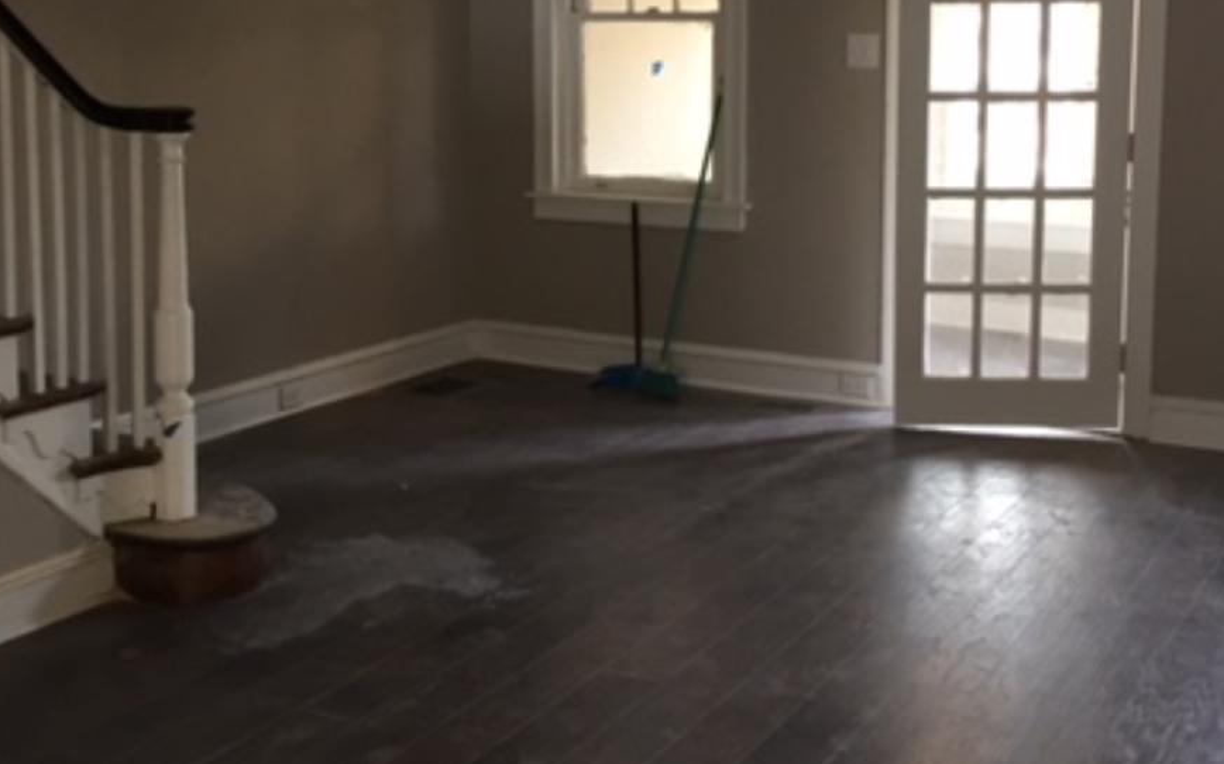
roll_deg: -1.1
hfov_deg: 39.6
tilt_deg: -9.0
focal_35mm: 51
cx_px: 642
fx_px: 1701
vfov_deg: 25.2
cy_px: 282
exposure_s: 1/30
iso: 64
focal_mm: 4.15
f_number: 2.2
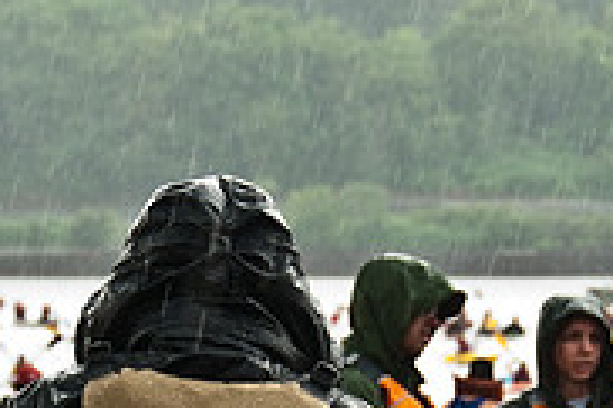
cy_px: 507
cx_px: 266
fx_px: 5699
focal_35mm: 335
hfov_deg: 6.2
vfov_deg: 4.1
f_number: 5.6
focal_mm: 70
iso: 800
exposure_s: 1/200
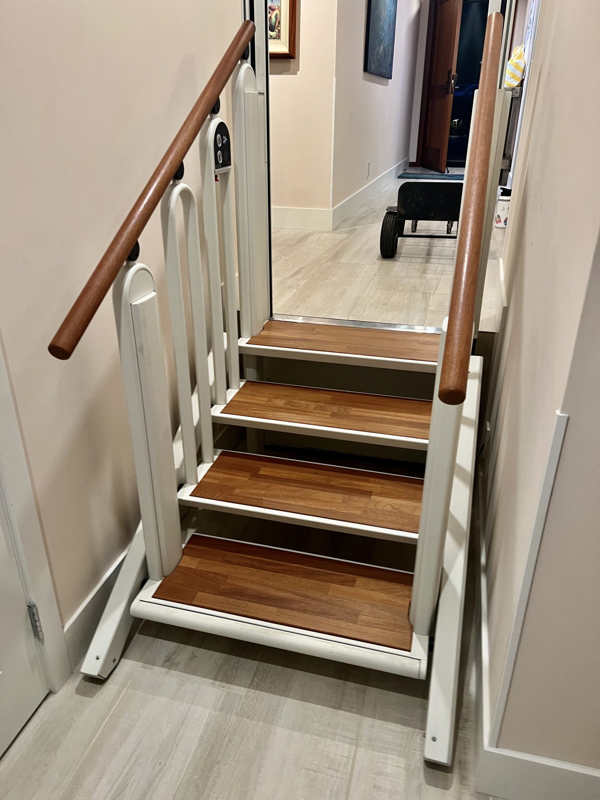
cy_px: 400
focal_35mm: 26
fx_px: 601
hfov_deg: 53.1
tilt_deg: -25.5
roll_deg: -1.6
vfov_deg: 67.3
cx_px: 300
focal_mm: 5.7
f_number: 1.5
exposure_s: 1/60
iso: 160
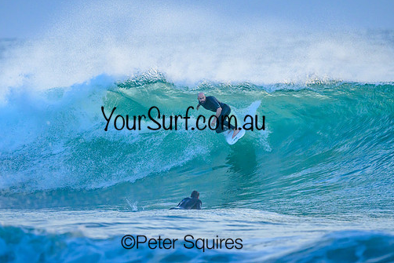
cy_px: 112
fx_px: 10126
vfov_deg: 1.5
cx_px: 182
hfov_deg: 2.2
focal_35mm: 925
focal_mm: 800
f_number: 6.3
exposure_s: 1/2500
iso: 2500
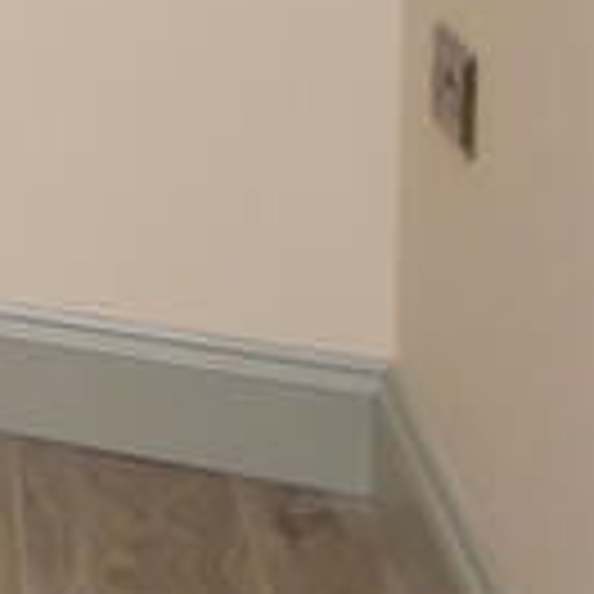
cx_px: -1269
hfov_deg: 10.7
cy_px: -403
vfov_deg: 15.6
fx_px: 1922
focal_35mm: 99
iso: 800
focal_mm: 10
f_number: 4
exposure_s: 1/60
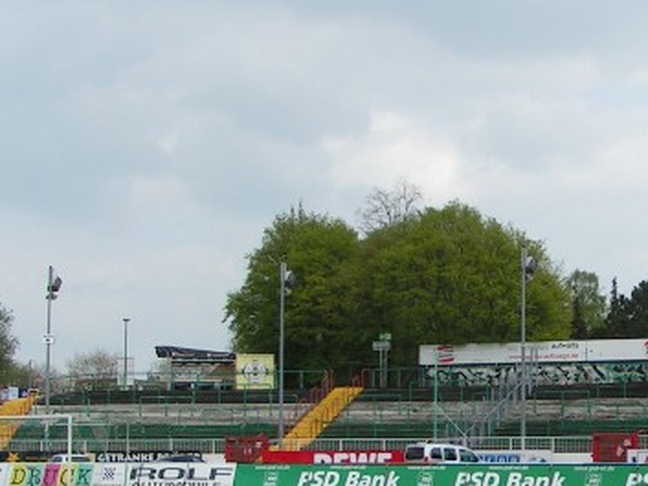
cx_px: 554
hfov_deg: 22.3
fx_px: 1610
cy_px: 315
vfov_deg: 17.1
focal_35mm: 86
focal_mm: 5.8
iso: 50
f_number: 5.6
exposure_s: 1/400
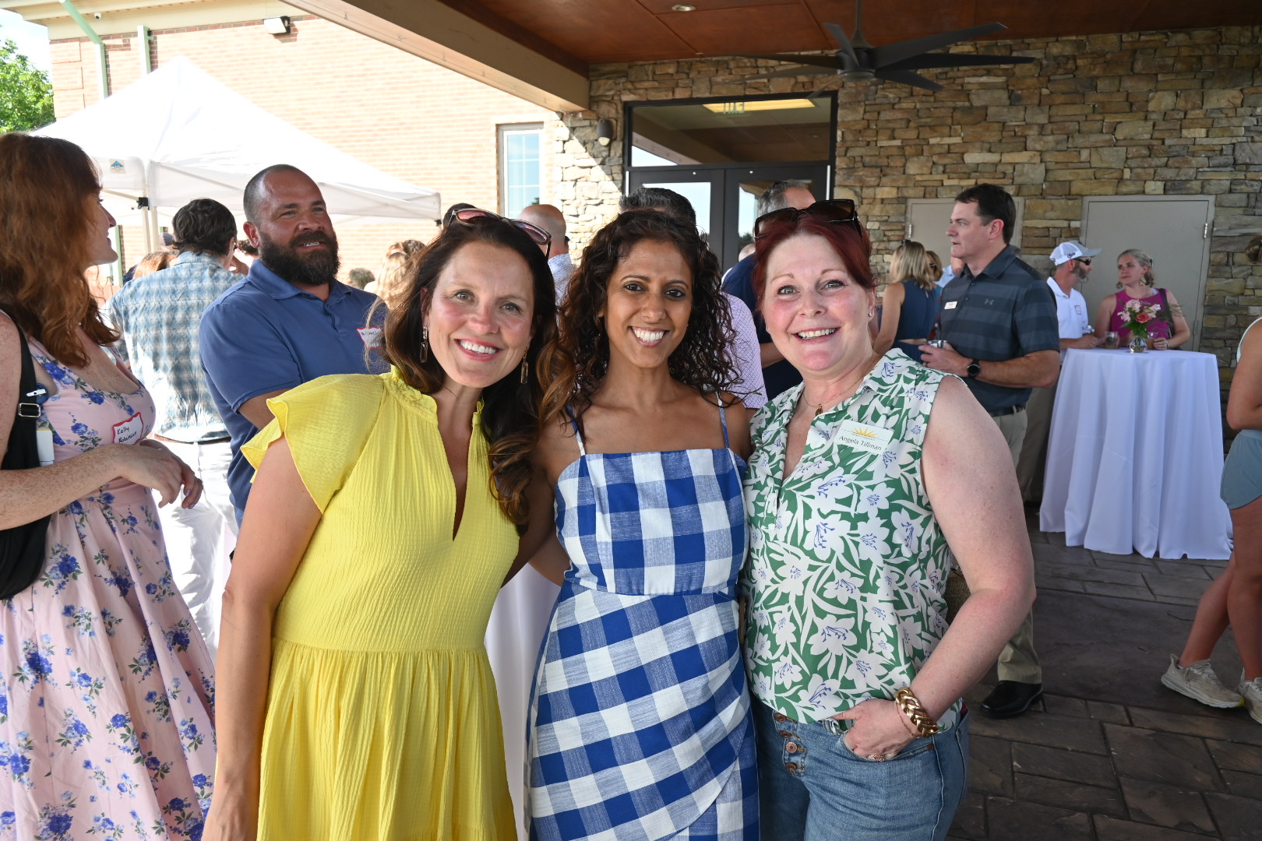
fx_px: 920
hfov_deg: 68.9
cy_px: 420
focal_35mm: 26
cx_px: 631
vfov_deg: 49.1
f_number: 5
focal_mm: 17.5
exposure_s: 1/250
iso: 200
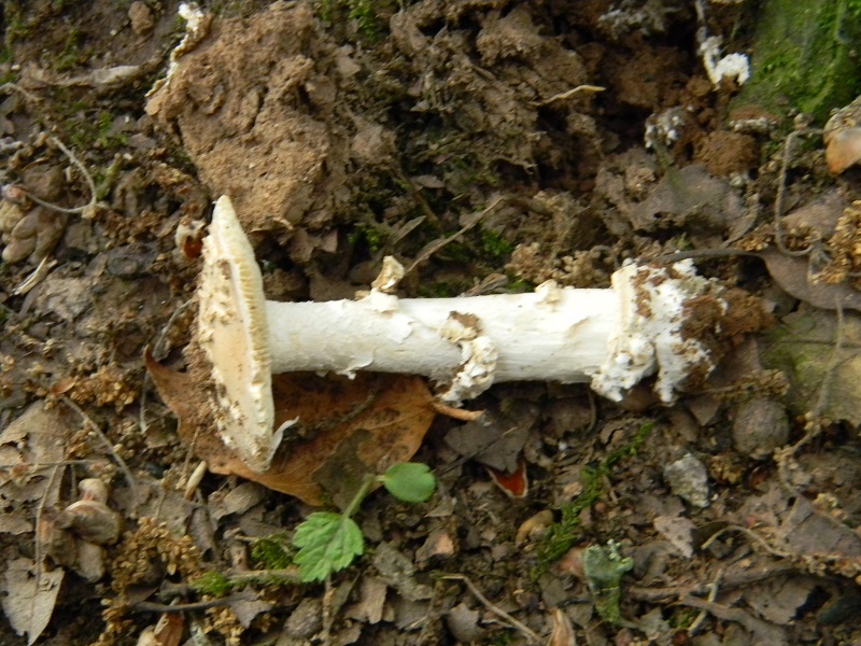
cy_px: 323
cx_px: 430
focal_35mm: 83
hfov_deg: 23.6
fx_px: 2064
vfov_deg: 17.8
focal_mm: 15.1
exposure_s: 1/34.6
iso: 400
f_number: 4.5
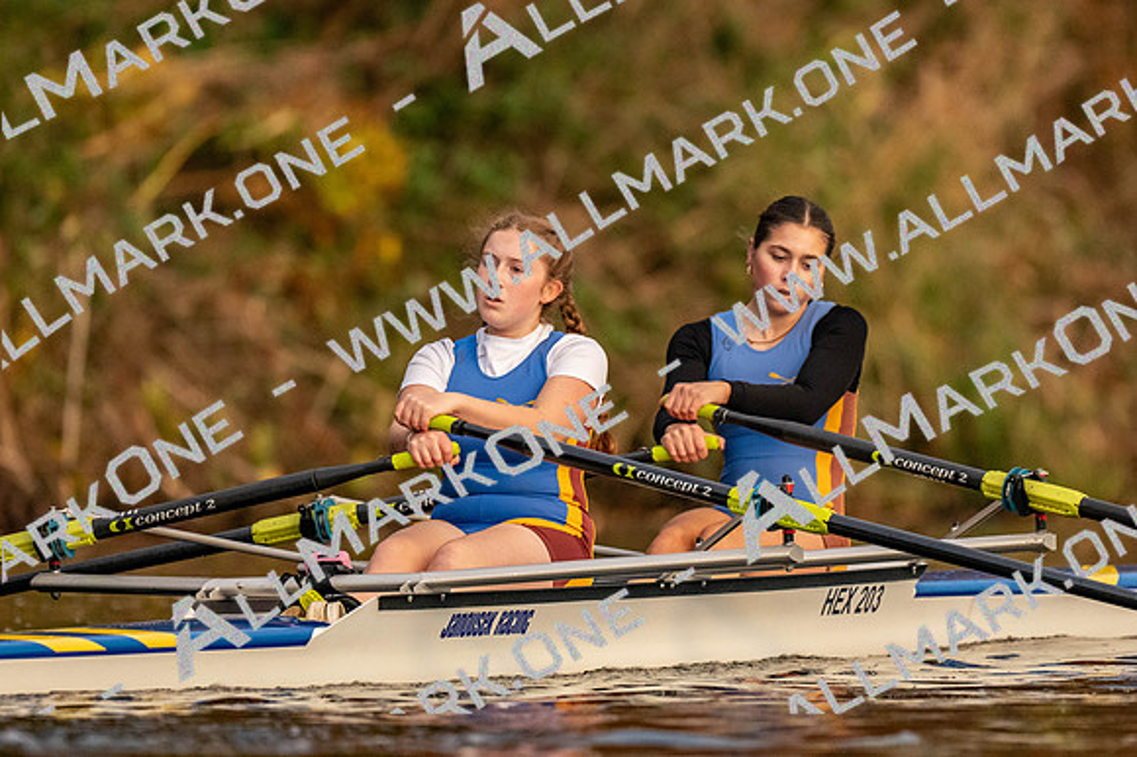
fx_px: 28408
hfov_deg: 2.3
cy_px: 378
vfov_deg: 1.5
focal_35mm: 900
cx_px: 568
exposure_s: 1/2500
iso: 2800
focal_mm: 600
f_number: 4
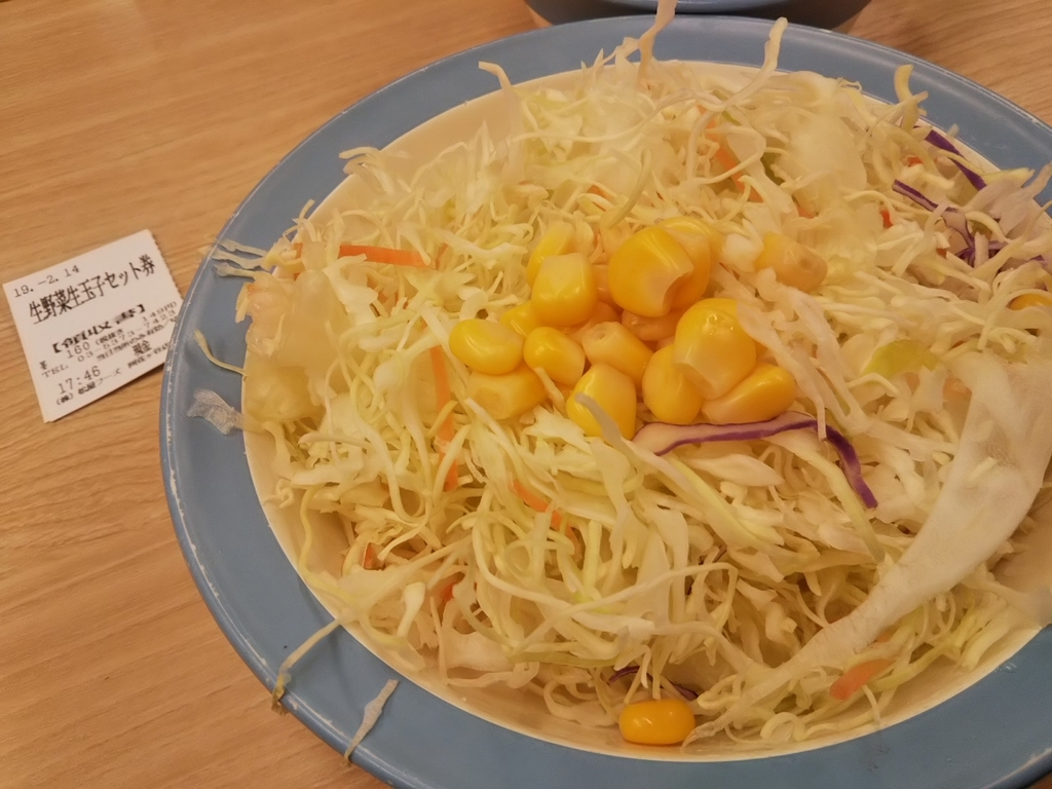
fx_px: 912
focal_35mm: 30
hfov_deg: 60.0
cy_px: 394
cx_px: 526
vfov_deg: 46.8
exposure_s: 1/60
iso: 40
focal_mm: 4
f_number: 2.2
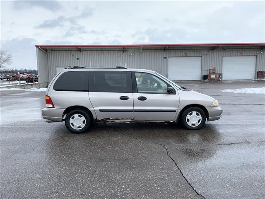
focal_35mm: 26
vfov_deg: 53.1
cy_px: 100
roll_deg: +1.2
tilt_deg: -6.8
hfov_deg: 67.3
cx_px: 132
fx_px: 199
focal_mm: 4.25
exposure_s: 1/580
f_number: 1.8
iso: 25
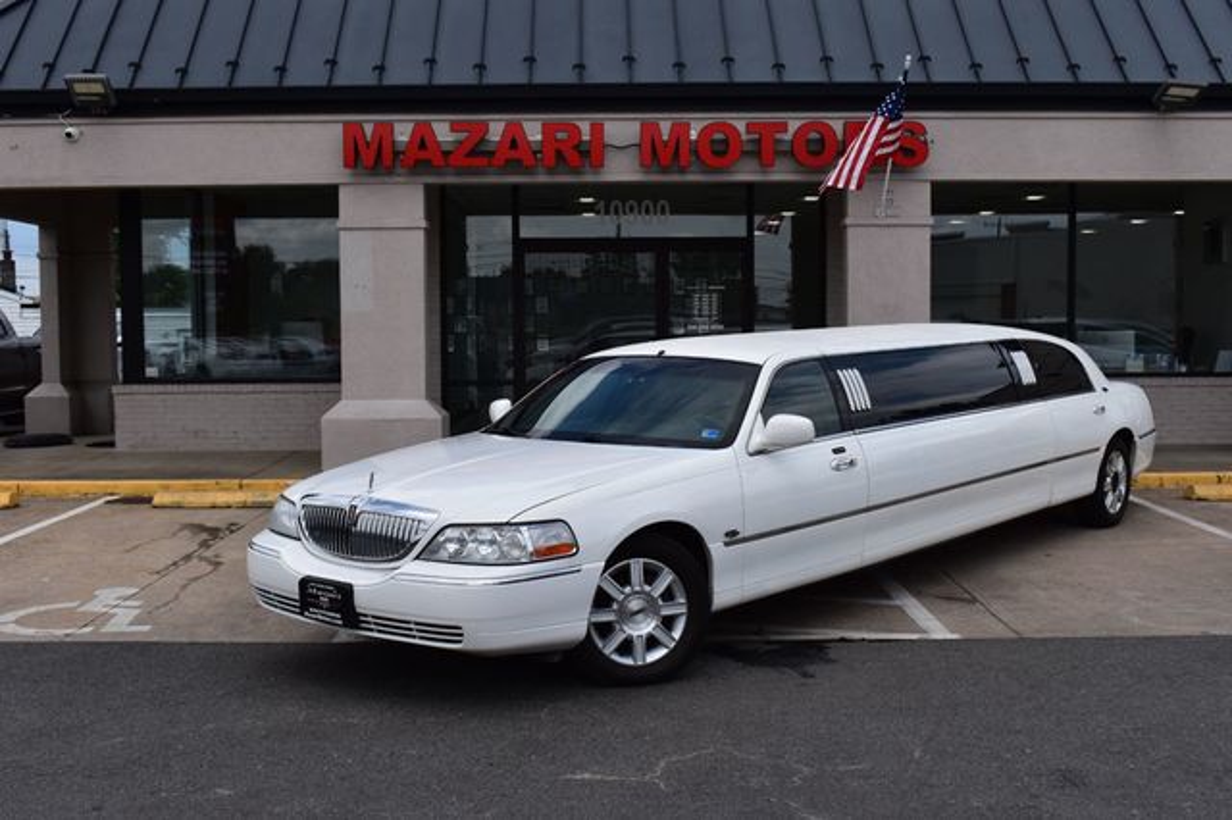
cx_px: 616
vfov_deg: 33.0
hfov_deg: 47.9
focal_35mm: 40
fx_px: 1385
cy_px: 410
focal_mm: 27
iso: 250
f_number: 11
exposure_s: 1/500
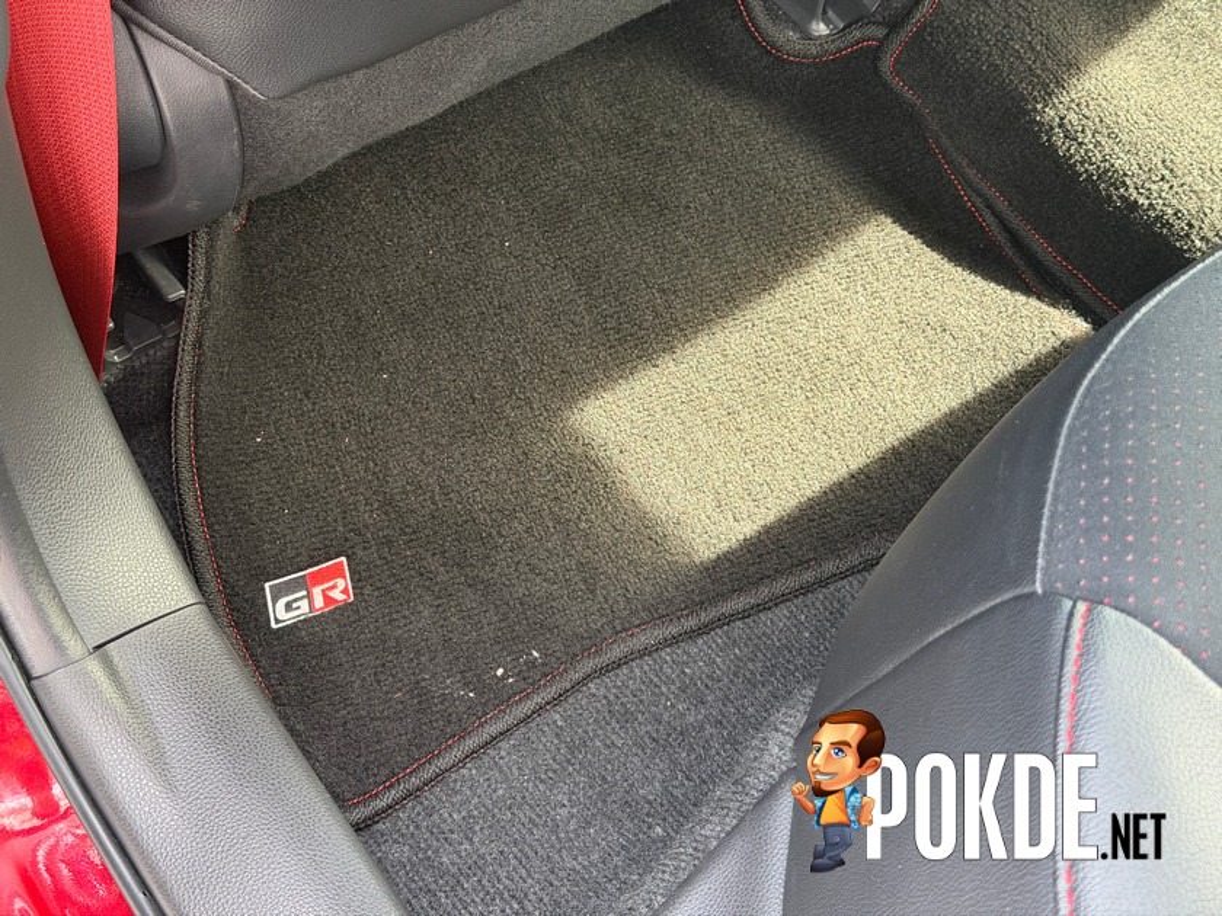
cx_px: 611
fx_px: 1694
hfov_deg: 39.7
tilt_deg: -53.8
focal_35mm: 48
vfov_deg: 30.3
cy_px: 458
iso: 250
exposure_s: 1/60
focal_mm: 6.76
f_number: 1.78
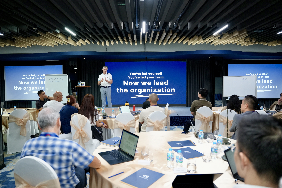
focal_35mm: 24
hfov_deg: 73.7
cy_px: 94
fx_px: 188
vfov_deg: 53.1
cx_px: 141
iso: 2000
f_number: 2.8
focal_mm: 24
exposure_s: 1/160
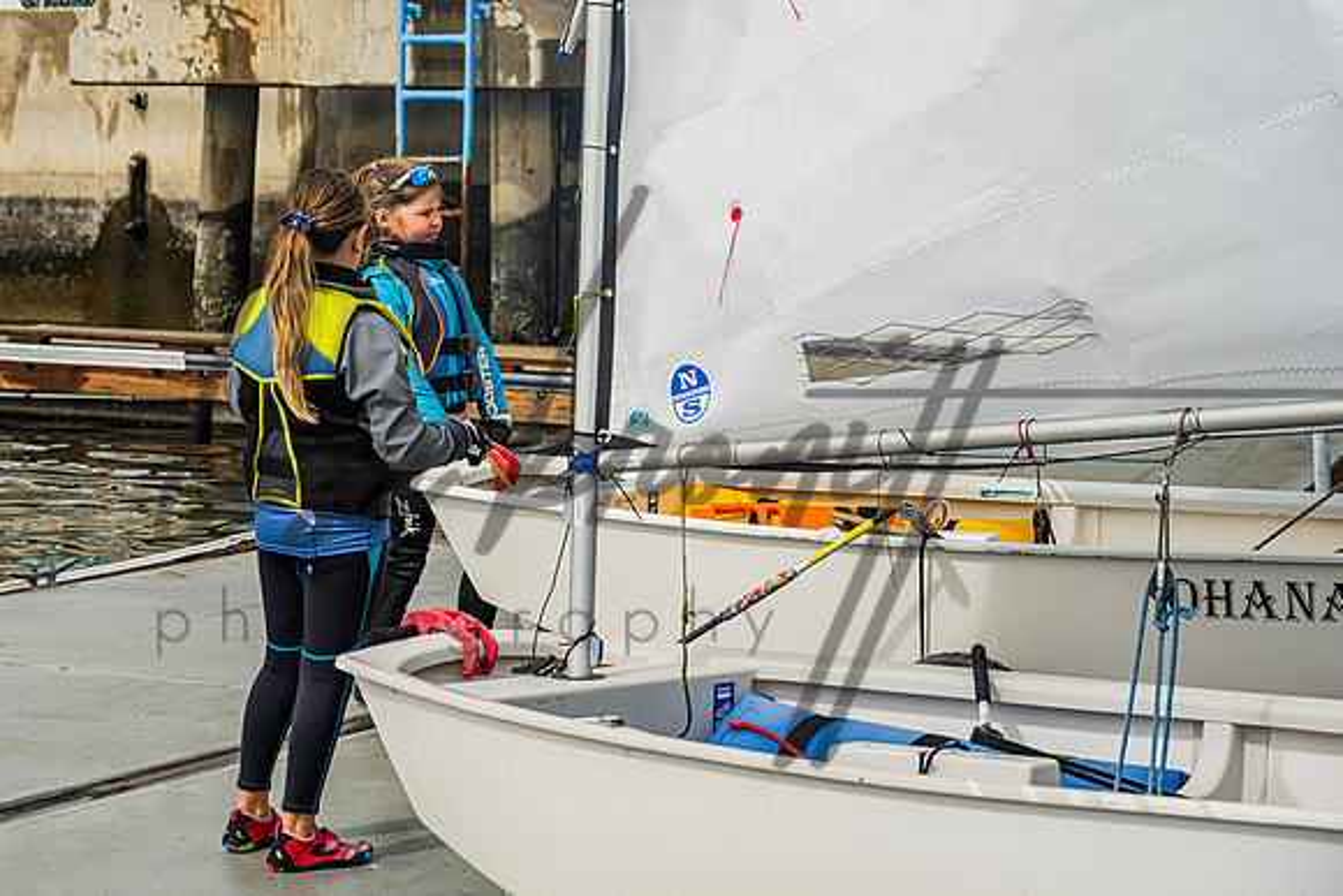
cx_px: 479
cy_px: 325
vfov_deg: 15.1
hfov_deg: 22.4
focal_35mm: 91
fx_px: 3387
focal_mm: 70
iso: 200
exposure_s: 1/1600
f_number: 6
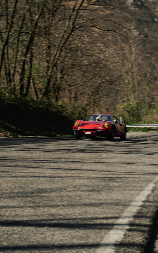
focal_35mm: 77
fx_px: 530
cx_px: 81
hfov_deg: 16.9
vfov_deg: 26.8
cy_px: 127
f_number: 13
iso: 100
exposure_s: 1/40
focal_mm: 75
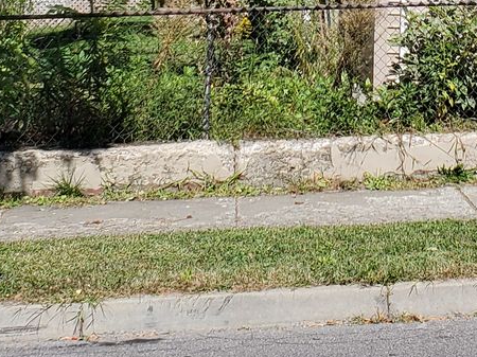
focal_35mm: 111
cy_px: -189
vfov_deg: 12.6
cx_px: 412
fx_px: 1529
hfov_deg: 17.5
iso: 50
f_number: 2.4
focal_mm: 4.3
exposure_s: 1/1604
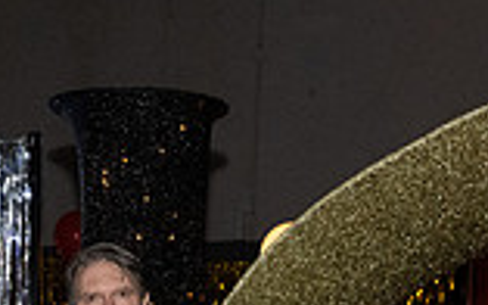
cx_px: -18
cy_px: 694
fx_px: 1662
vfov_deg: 9.5
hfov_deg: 16.3
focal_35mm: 125
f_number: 5.6
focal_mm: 28.5
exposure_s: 1/125
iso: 6400
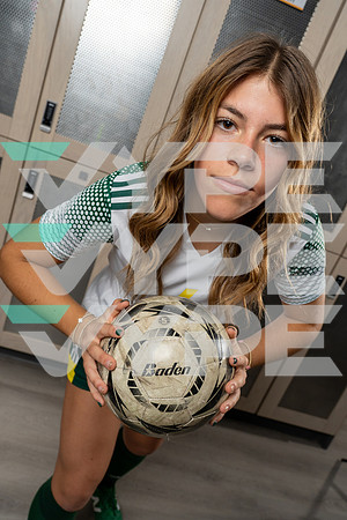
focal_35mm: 29
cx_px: 174
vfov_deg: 63.7
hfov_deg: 45.0
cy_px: 260
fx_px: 419
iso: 1000
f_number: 7.1
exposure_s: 1/250
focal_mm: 29
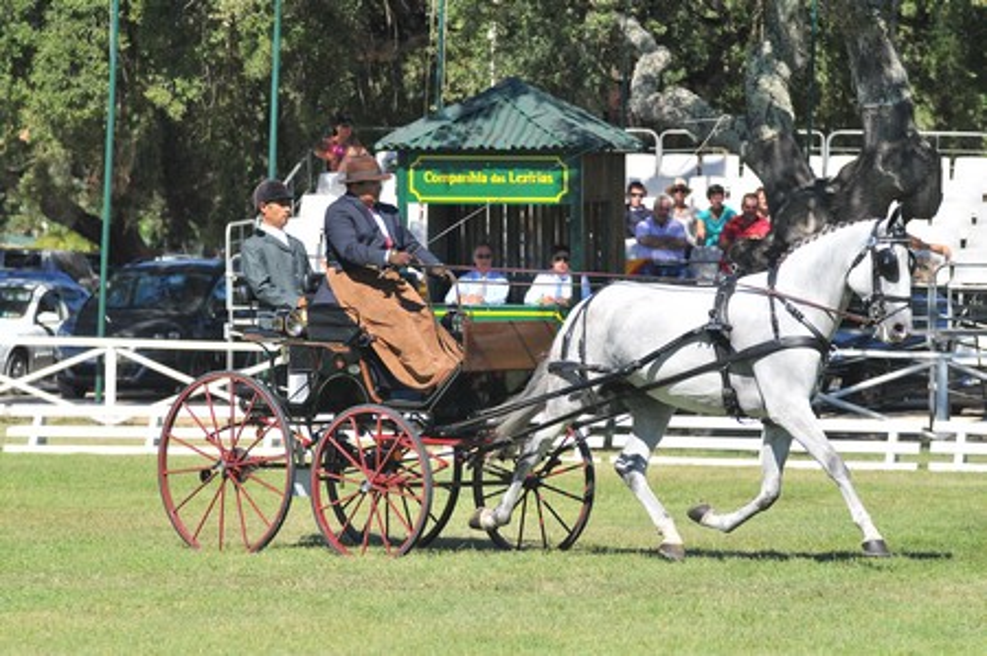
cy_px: 328
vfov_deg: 6.1
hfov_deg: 9.2
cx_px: 494
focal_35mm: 225
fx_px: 6162
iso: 250
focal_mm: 150
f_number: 5
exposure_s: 1/800
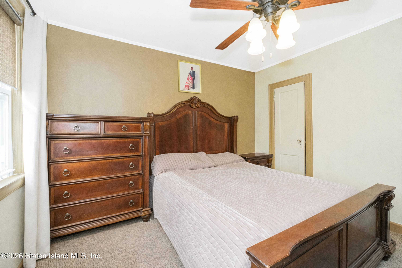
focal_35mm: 15
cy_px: 134
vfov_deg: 77.3
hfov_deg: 100.4
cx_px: 201
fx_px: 167
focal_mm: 10
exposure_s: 1/60
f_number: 8
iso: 1600
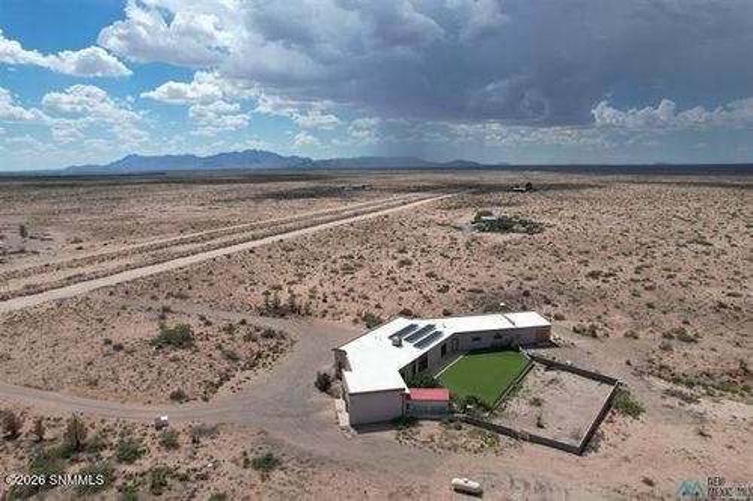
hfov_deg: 78.6
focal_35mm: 22
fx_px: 460
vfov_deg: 57.2
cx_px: 376
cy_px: 250
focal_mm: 8.38
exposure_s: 1/3200
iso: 110
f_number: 2.8
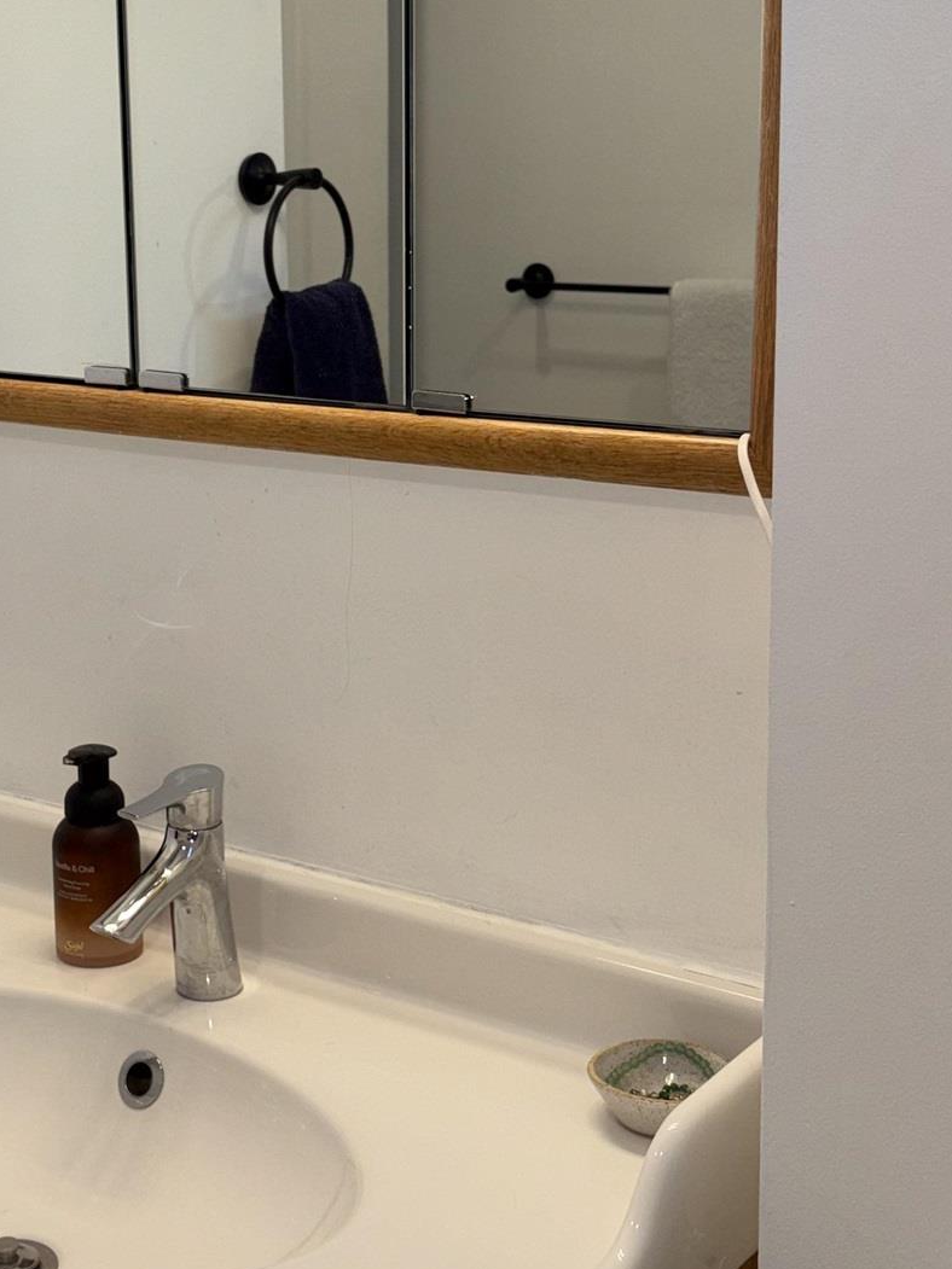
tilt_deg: -11.4
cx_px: 207
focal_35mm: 57
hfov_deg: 25.3
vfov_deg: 33.7
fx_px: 2091
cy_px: 532
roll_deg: +1.7
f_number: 1.6
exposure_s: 1/135
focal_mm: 5.96
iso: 32
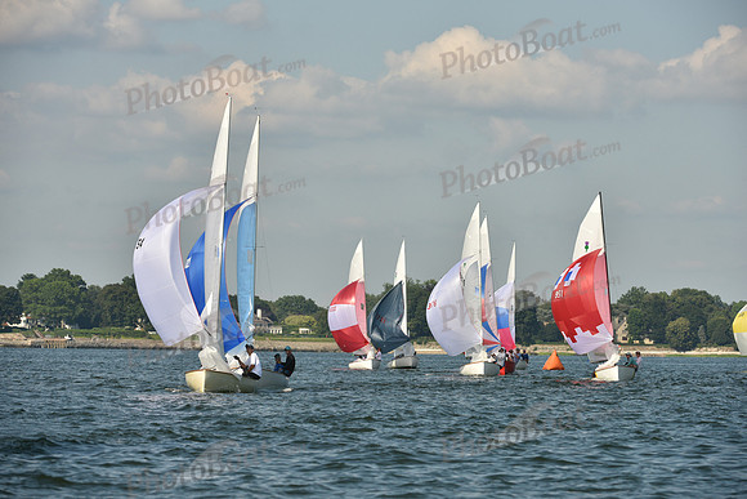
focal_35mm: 220
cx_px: 374
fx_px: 4566
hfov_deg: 9.4
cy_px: 250
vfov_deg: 6.2
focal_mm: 220
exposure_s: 1/1250
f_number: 7.1
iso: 250
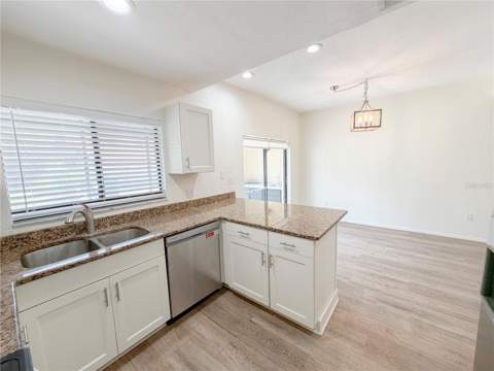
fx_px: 200
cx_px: 247
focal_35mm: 14
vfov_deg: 85.7
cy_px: 186
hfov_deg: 102.1
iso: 160
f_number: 2.2
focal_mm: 2.22
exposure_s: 1/120
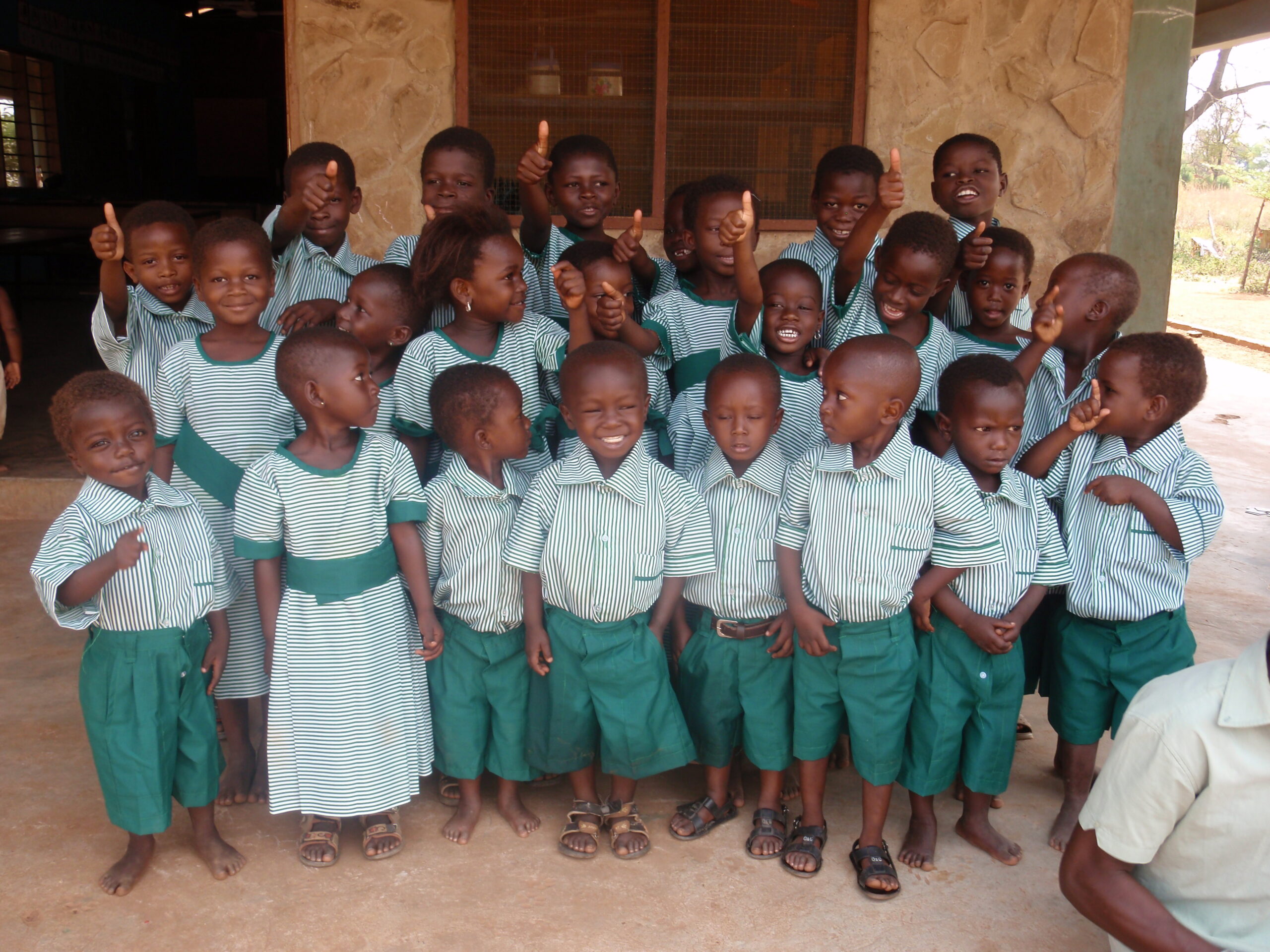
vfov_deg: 41.8
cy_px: 476
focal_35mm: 34
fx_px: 1247
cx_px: 635
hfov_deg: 54.0
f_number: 3.5
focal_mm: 6.07
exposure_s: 1/80
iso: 64
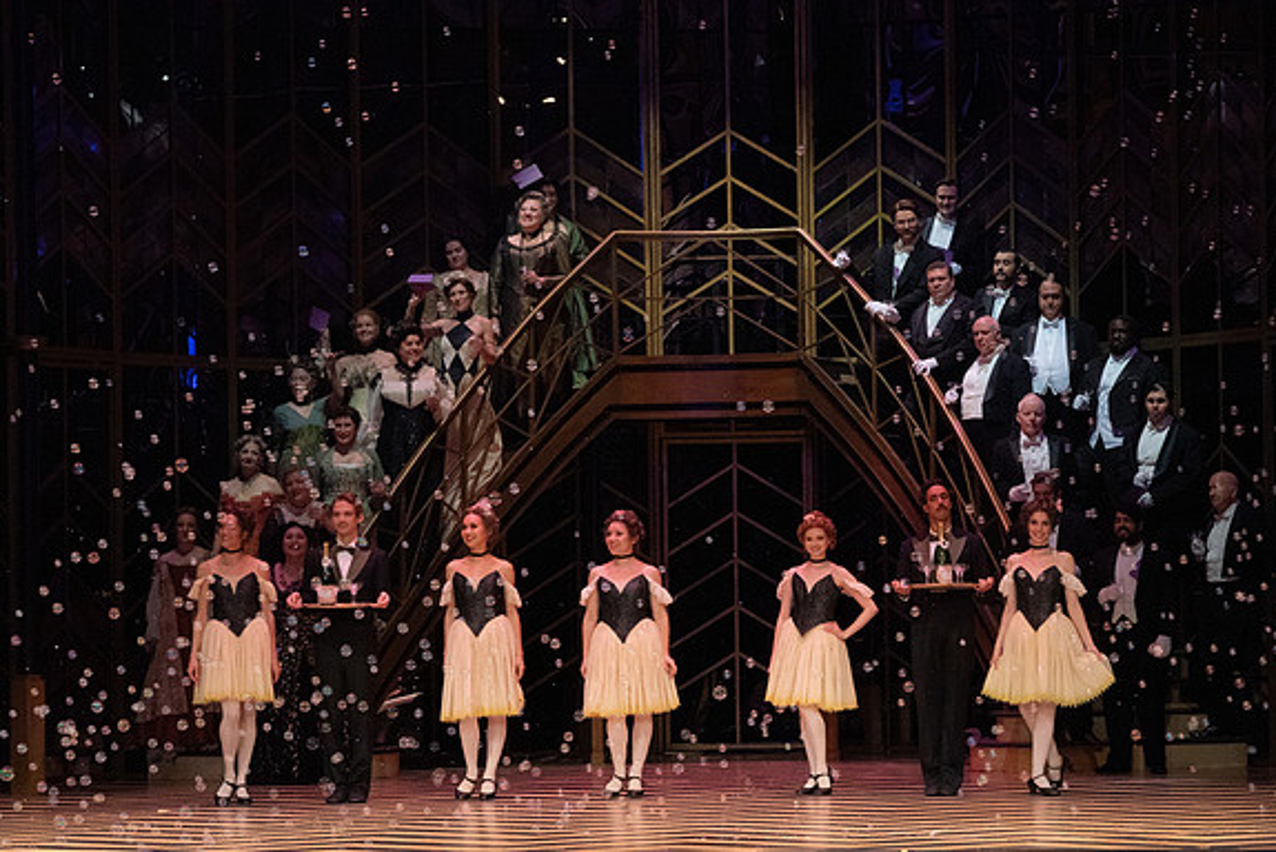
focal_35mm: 125
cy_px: 425
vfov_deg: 11.0
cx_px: 637
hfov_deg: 16.4
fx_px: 4433
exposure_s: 1/400
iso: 12800
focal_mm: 124
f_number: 16
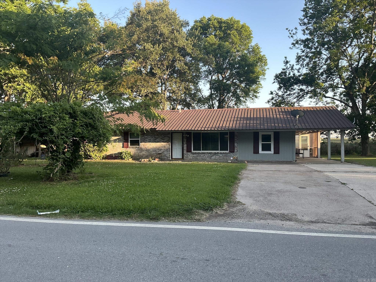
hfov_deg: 63.4
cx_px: 188
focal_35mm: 28
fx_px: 304
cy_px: 141
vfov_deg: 49.7
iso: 25
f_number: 1.8
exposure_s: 1/166
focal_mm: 3
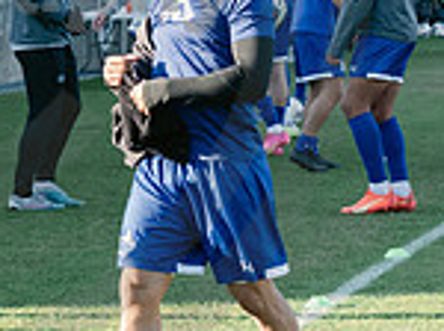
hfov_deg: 6.2
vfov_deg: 4.6
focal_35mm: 320
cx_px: -151
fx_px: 4098
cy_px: -52
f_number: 5.6
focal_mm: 86
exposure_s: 1/800
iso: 1250
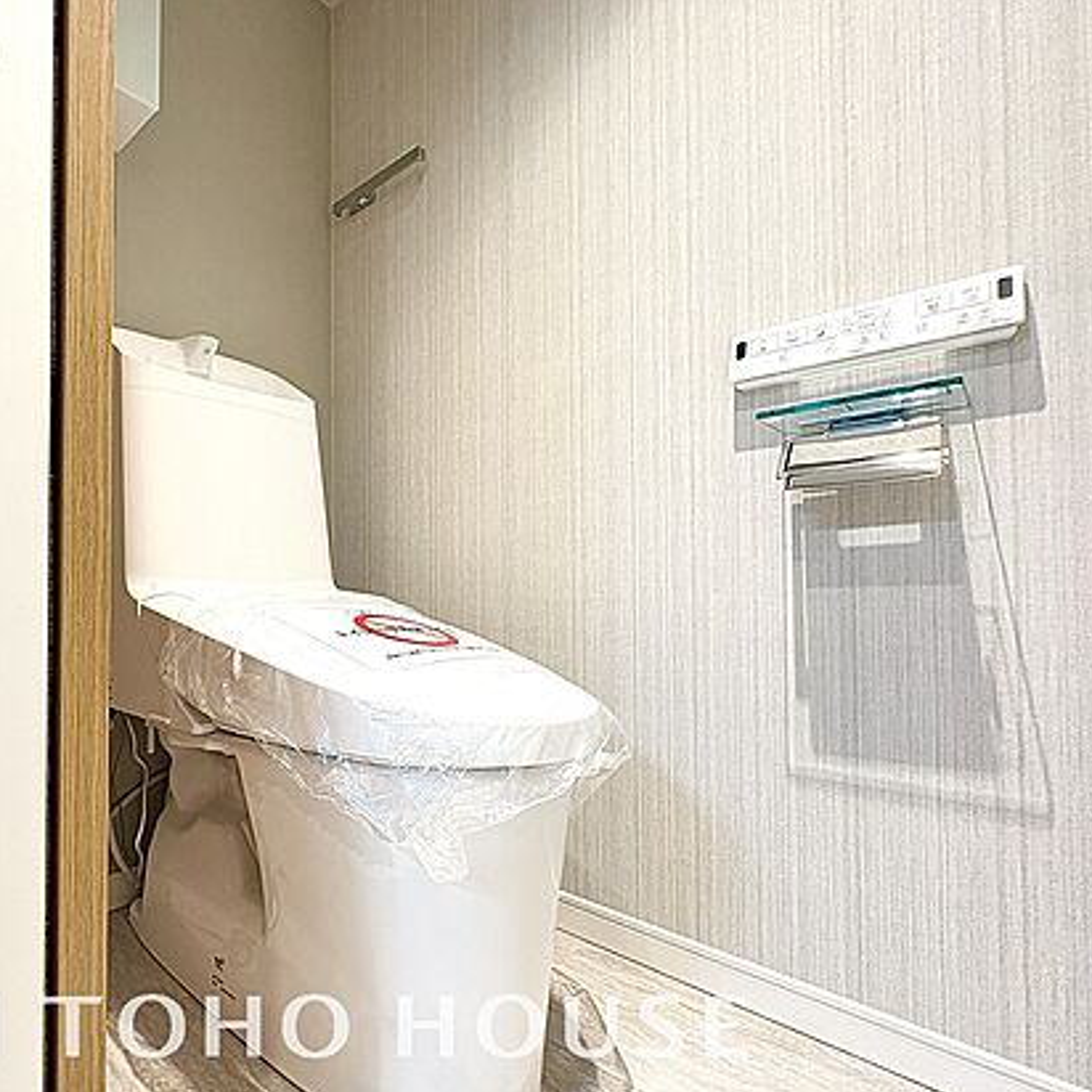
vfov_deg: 80.7
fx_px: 642
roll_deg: +1.8
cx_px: 318
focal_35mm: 18
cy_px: 570
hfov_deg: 76.6
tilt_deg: +0.7
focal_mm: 2.22
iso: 250
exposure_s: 1/50
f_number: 2.2
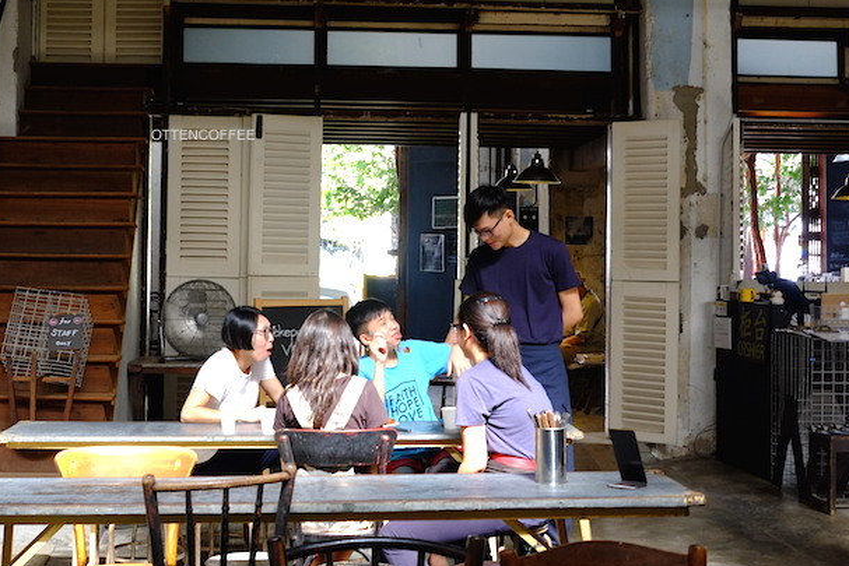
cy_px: 206
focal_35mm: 54
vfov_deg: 25.0
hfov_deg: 36.6
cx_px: 301
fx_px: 1274
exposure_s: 1/60
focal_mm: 27
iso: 1250
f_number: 5.6
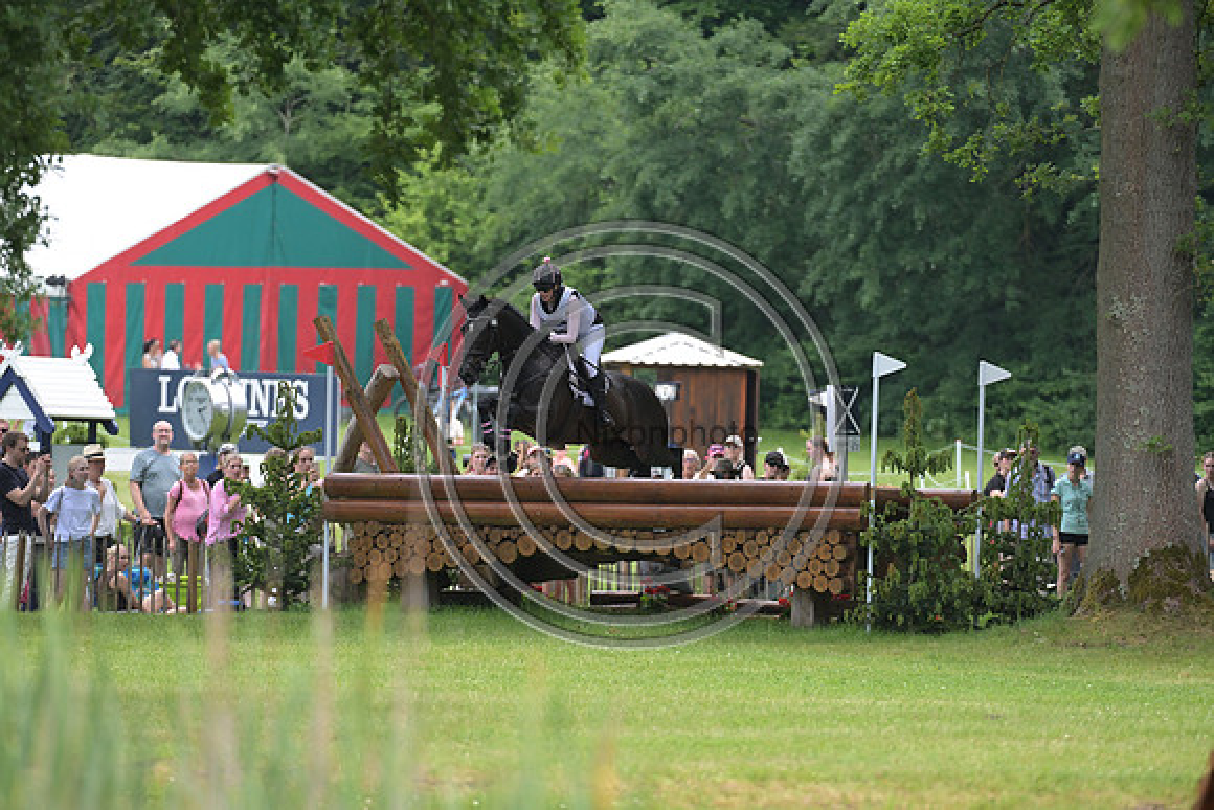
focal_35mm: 400
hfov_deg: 5.2
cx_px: 607
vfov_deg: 3.4
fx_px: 13491
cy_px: 405
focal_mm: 400
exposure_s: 1/1600
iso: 1600
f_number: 5.6
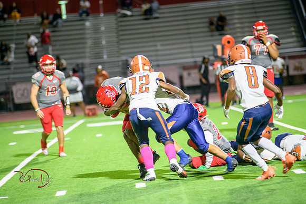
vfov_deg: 6.9
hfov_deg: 10.3
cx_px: 153
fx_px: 1700
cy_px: 102
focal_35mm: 200
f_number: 2.8
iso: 1600
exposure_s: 1/250
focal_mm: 200
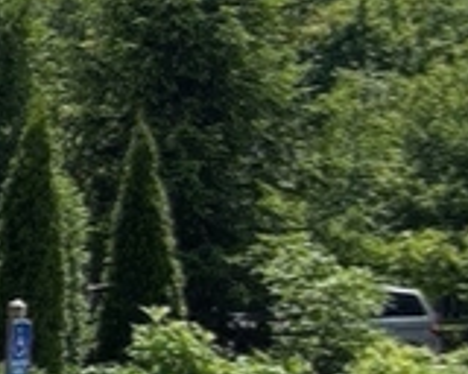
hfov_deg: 11.3
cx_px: -292
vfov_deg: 9.5
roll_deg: -0.6
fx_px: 2244
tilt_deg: +0.5
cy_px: 243
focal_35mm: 162
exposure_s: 1/1653
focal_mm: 4.25
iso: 32
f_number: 1.8
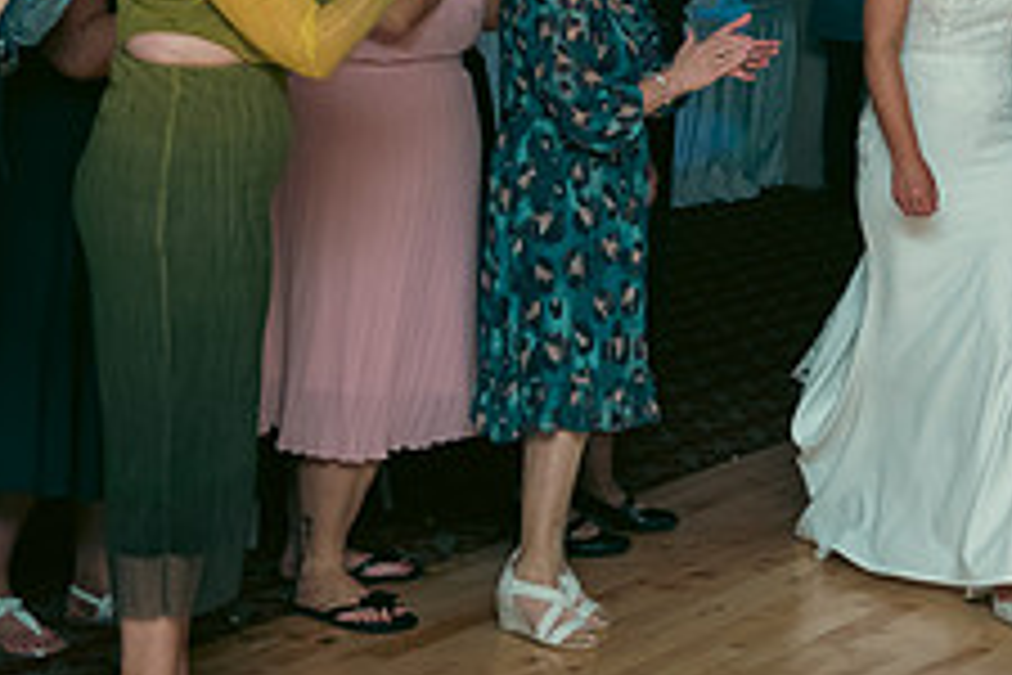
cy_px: -133
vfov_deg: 13.0
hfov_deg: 18.7
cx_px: 1223
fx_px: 2895
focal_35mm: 103
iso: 500
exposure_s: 1/160
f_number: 3.5
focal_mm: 40
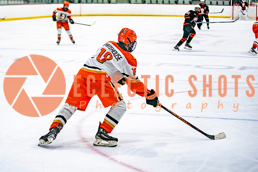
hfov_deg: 21.8
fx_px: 668
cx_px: 92
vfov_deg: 14.7
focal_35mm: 93
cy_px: 59
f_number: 2.8
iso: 640
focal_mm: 70
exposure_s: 1/640
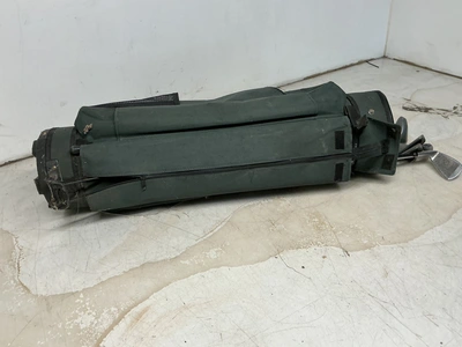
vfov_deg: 49.7
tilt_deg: -31.5
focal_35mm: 28
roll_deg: +2.8
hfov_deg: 63.4
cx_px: 231
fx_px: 374
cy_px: 174
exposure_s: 1/120
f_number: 1.8
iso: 40
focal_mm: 3
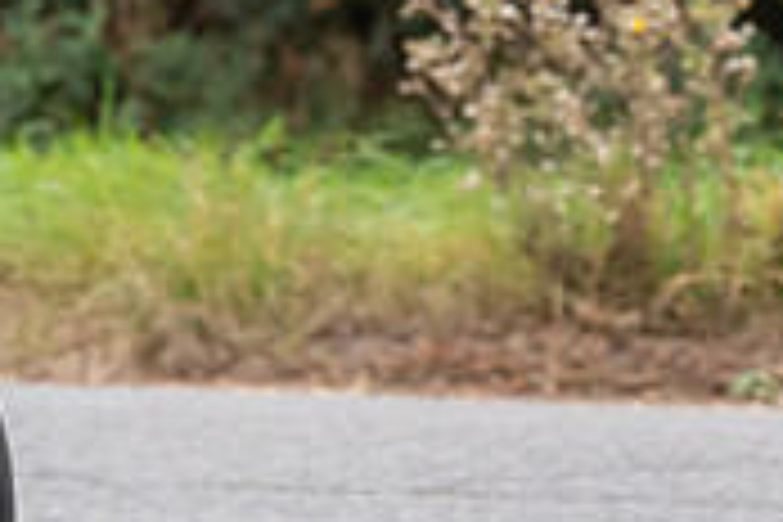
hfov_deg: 3.6
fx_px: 12505
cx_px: -238
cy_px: -274
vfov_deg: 2.4
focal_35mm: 575
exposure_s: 1/1000
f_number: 4
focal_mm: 120
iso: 800
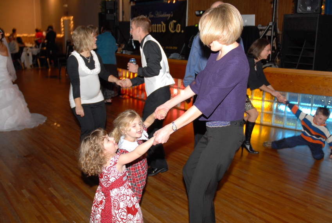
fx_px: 333
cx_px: 166
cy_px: 112
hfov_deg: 53.1
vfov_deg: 37.0
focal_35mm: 36
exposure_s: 1/30
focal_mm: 24
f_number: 2.8
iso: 400
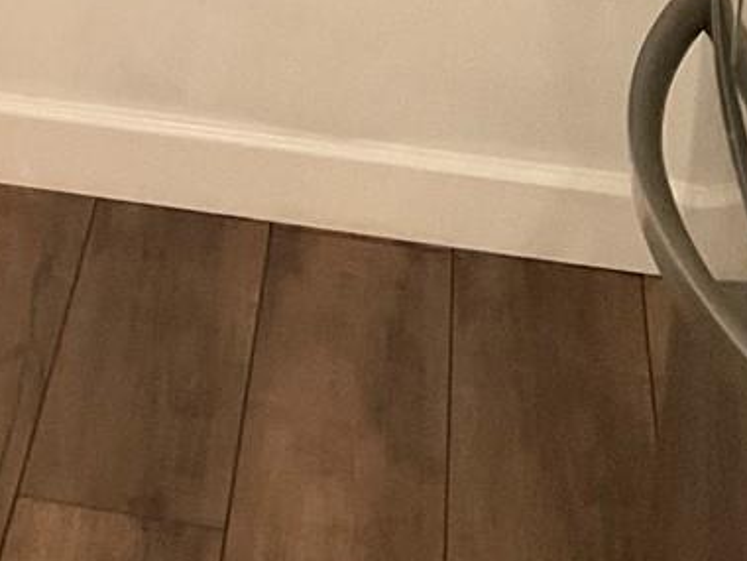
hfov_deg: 15.0
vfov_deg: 11.4
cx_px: -360
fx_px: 2633
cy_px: -415
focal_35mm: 122
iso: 250
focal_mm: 3
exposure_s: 1/40
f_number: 1.8
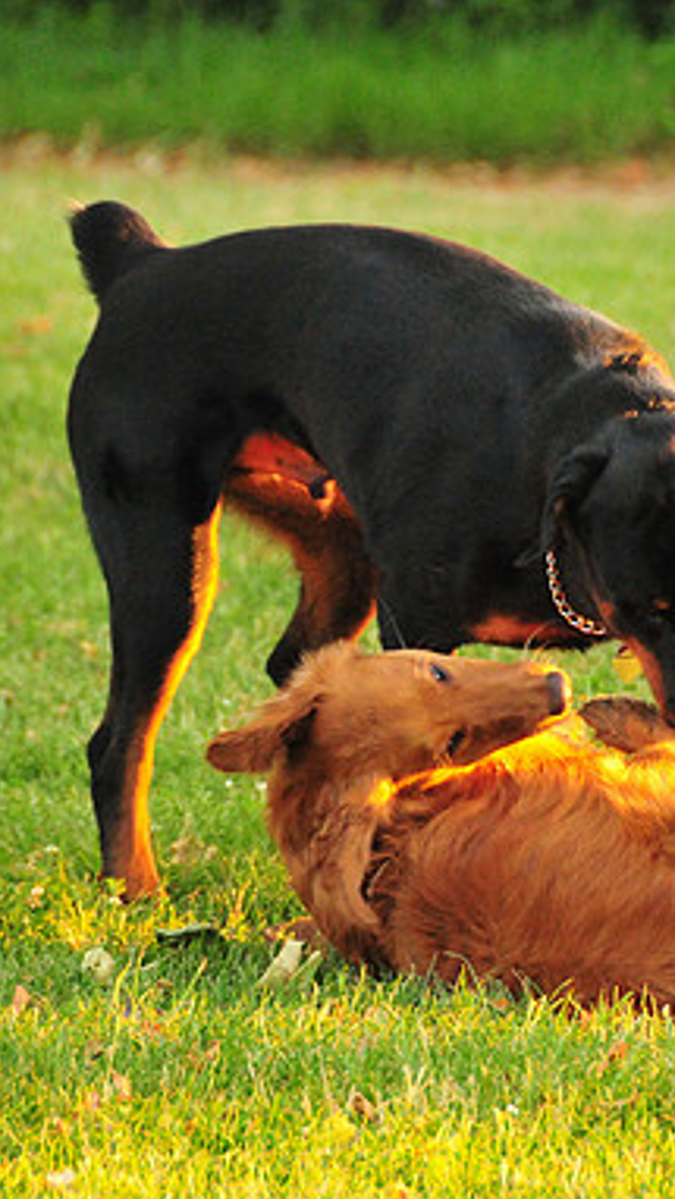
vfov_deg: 4.5
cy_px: 601
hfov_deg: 2.6
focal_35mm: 476
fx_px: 15139
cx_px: 505
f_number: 5.6
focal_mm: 200
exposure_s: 1/400
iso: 3200
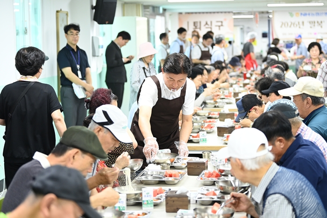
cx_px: 164
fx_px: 636
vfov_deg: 19.5
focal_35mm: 70
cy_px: 109
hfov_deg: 28.8
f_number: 2.8
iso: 2500
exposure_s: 1/320
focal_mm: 70
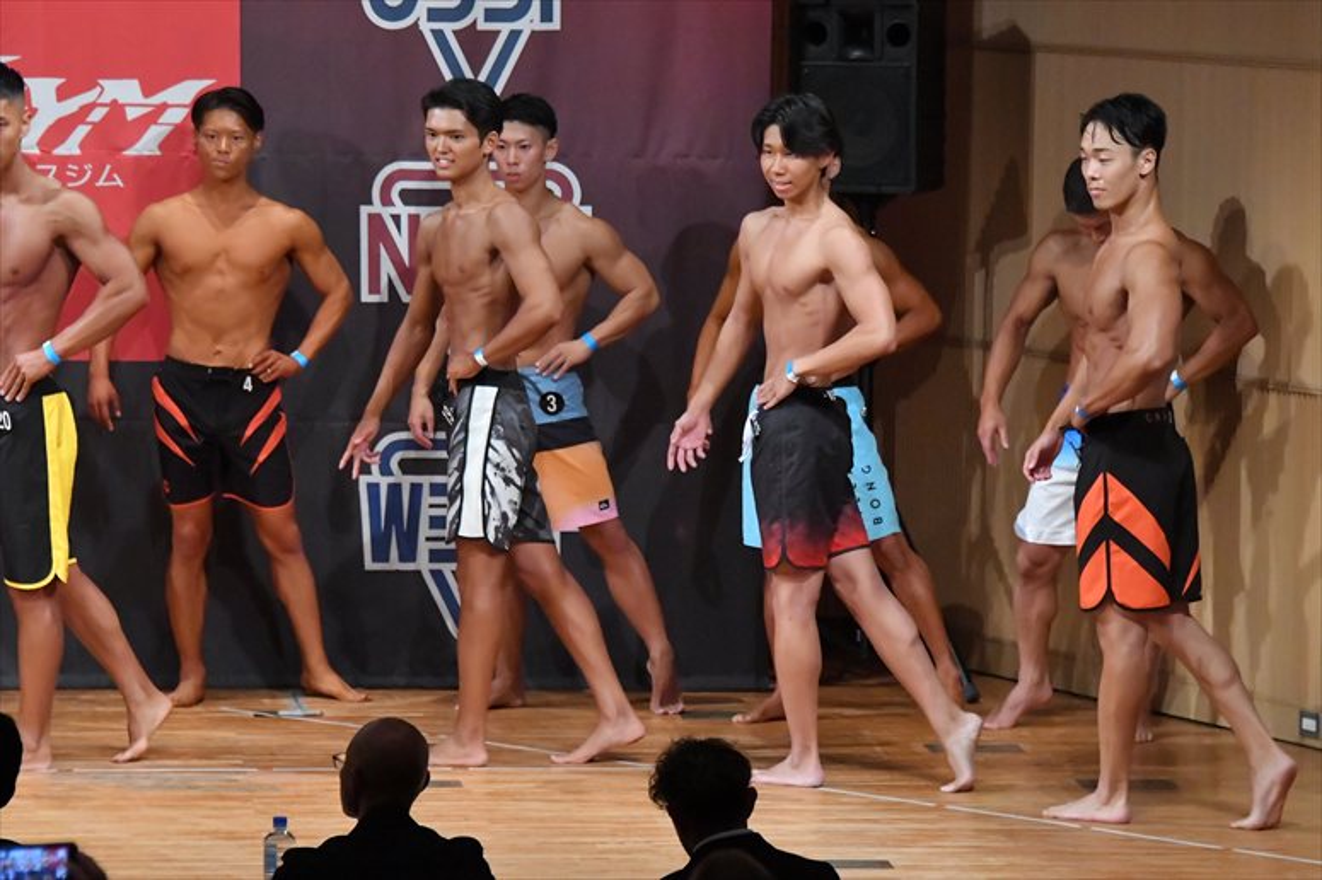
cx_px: 661
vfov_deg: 5.7
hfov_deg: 8.6
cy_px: 440
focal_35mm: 240
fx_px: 8809
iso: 10000
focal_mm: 160
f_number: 5.6
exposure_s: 1/400
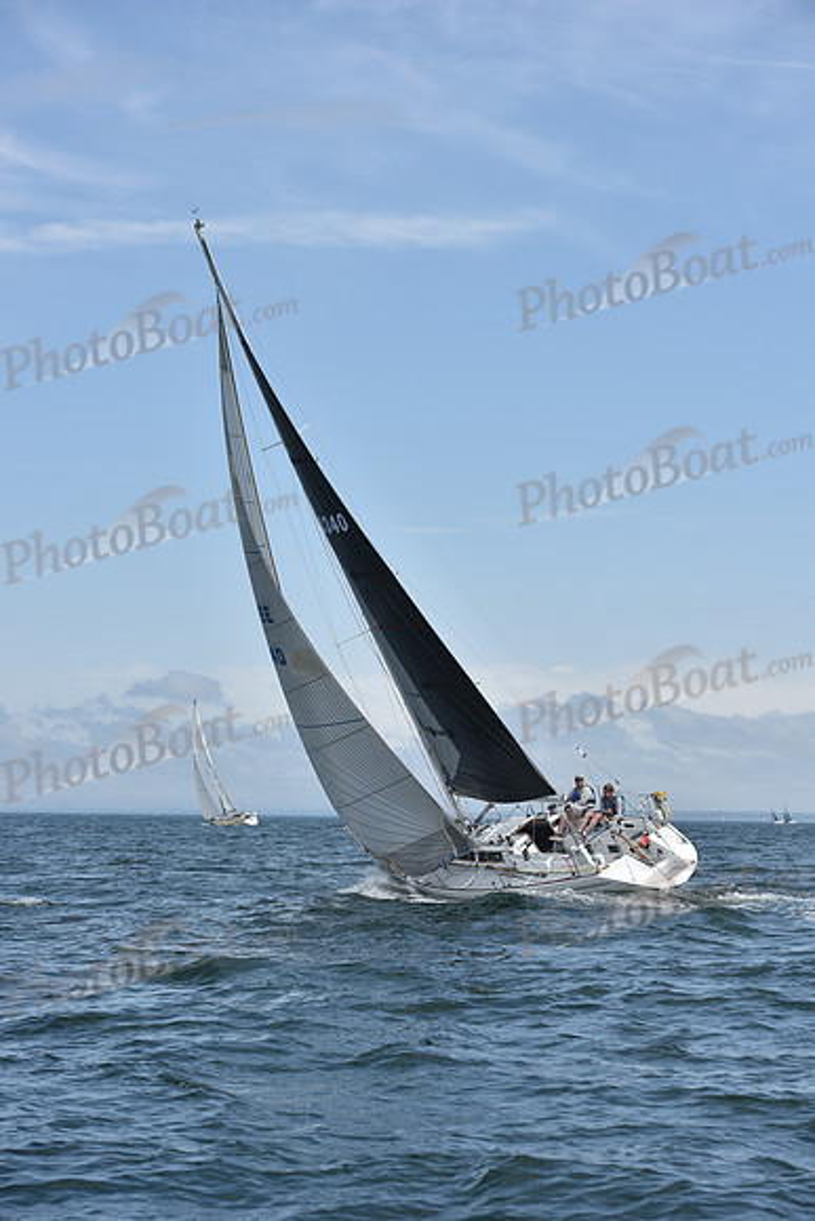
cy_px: 610
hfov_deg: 16.7
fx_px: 2783
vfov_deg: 24.8
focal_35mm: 82
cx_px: 408
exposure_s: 1/1250
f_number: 6.3
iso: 200
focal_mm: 82
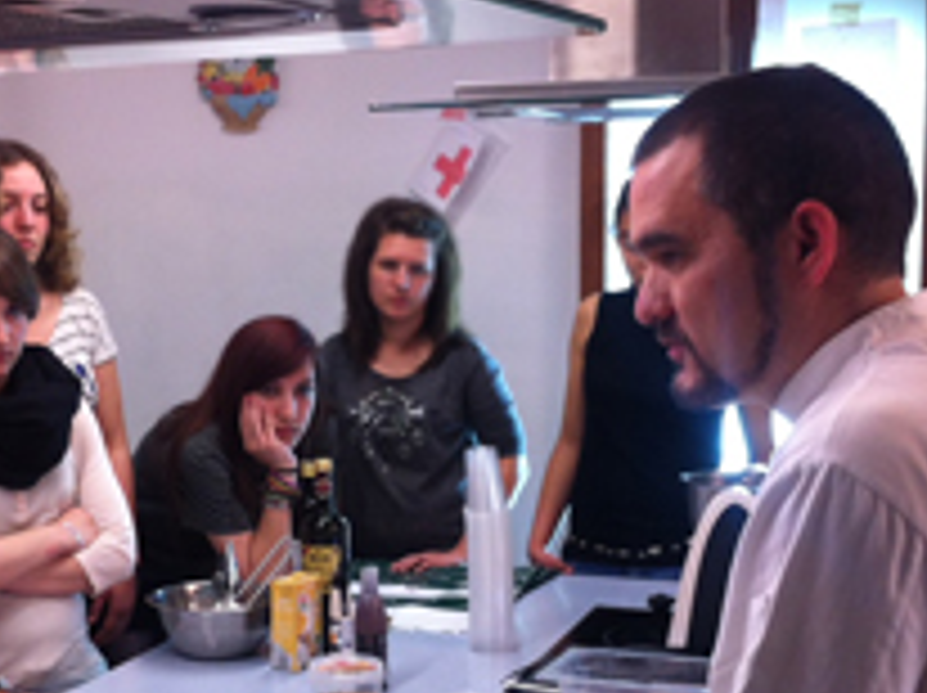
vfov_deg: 21.4
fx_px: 1819
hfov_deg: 28.5
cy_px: 497
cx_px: 333
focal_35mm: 68
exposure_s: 1/15
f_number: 2.8
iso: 100
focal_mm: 3.85
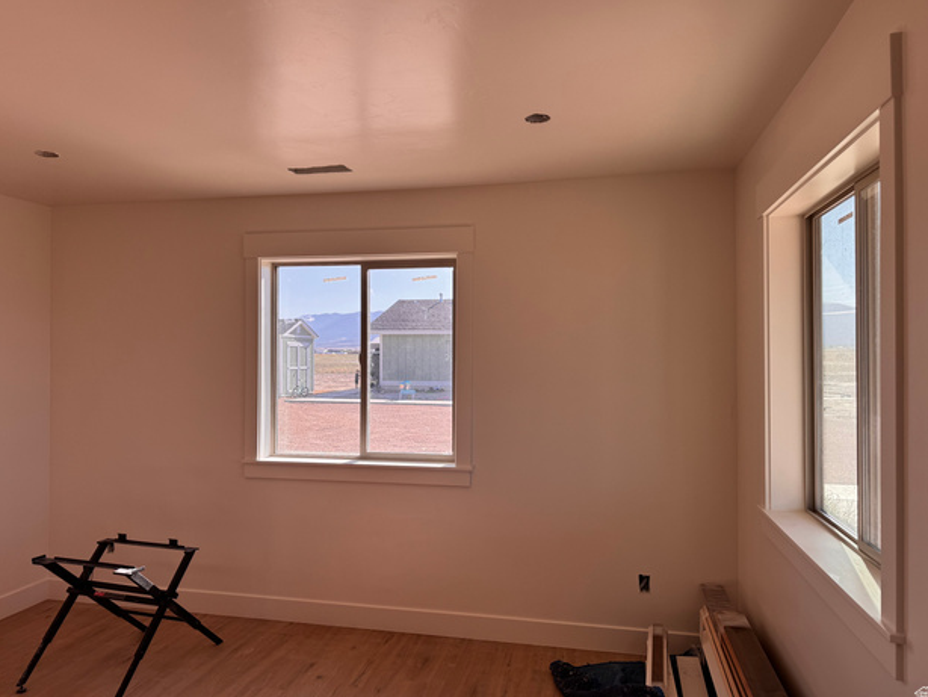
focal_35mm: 25
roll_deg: -0.4
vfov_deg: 54.9
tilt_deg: +0.0
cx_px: 455
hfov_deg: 69.4
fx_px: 670
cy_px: 346
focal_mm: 6.76
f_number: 1.78
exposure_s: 1/900
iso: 80
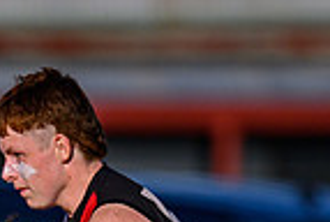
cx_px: -249
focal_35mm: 2607
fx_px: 23947
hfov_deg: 0.8
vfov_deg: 0.5
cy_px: 551
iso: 125
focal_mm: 500
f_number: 4
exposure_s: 1/2000
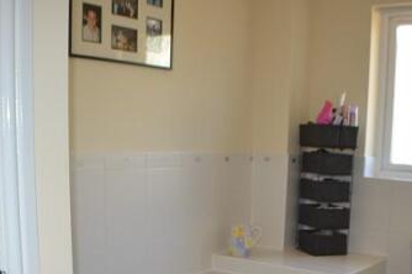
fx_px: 675
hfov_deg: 33.9
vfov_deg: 22.2
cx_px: 222
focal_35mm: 59
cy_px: 268
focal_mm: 20
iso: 400
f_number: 3.8
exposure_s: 1/80
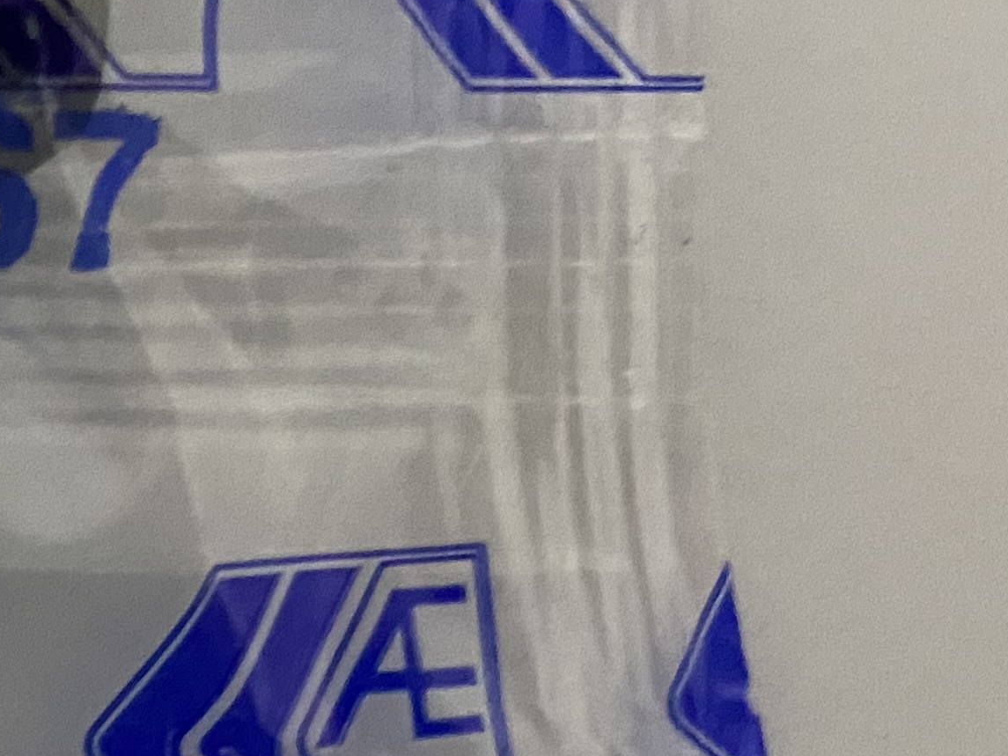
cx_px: -599
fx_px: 2563
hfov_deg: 18.9
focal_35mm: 88
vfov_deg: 16.8
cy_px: 349
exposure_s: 1/33
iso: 500
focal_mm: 4.25
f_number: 1.8
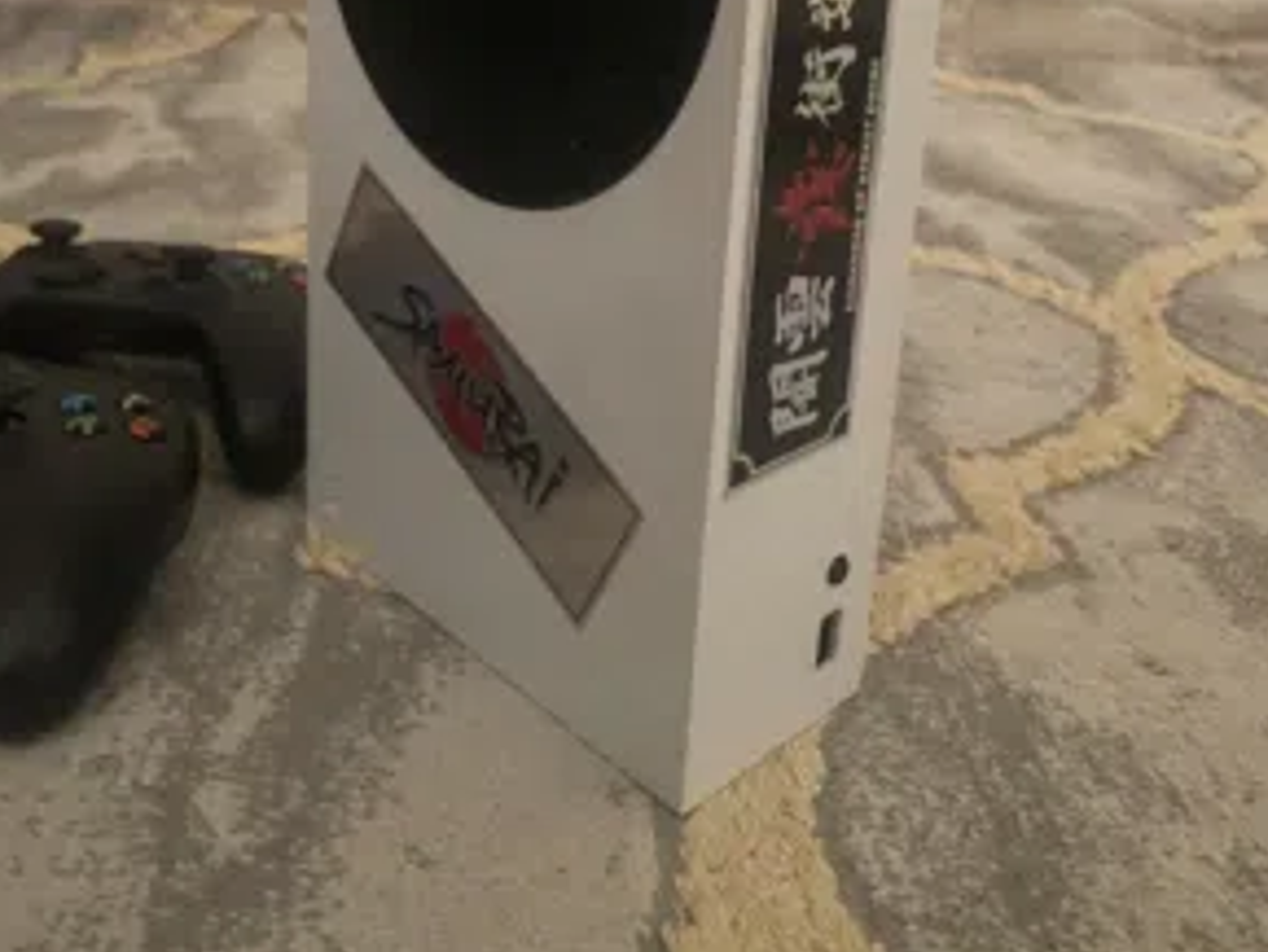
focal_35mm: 36
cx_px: 649
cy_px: 136
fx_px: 1319
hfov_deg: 51.3
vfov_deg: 37.6
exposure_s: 1/18
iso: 1000
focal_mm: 4.25
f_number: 1.8
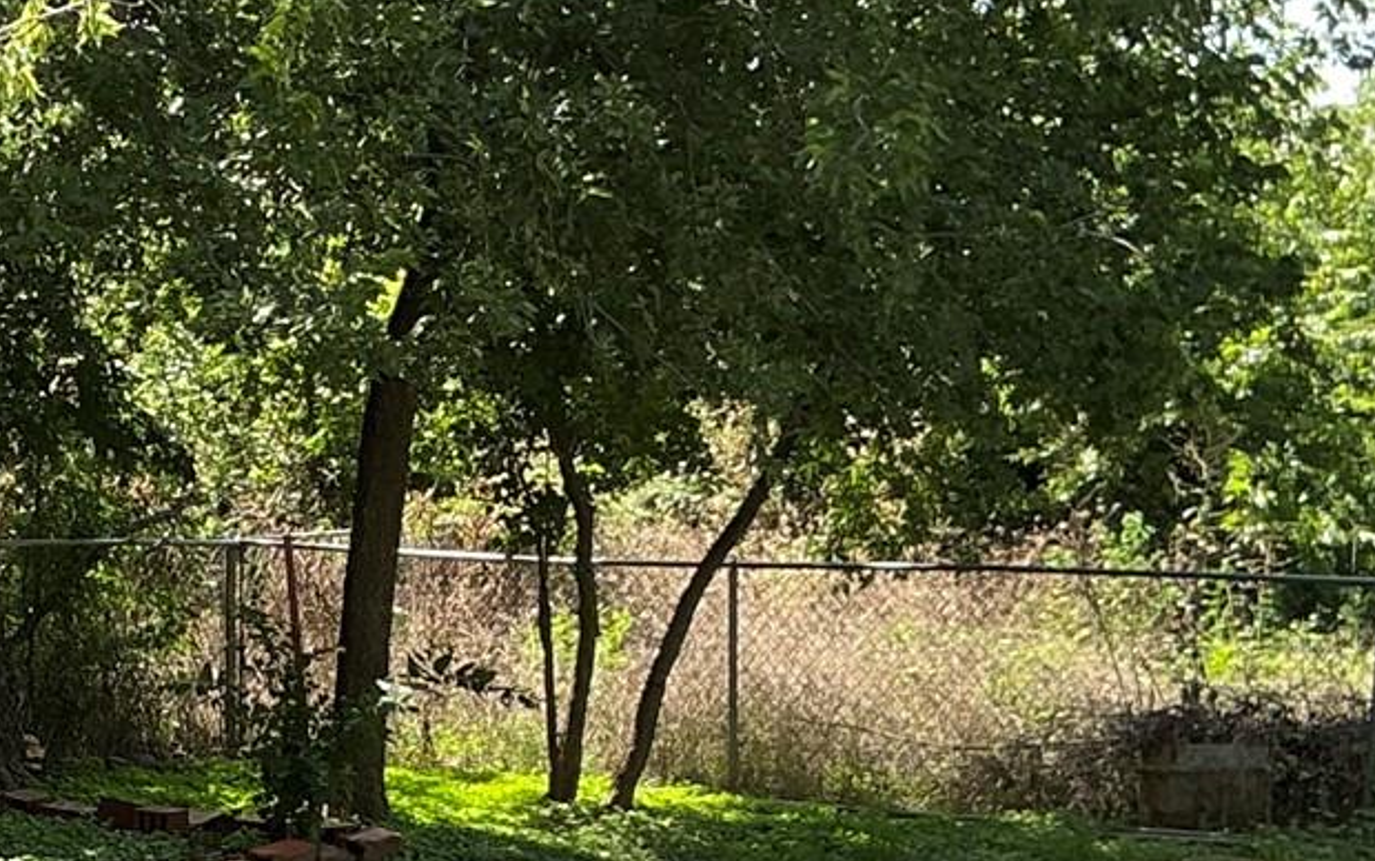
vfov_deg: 13.3
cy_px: 615
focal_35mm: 98
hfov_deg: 20.0
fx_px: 3674
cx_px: -257
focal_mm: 3
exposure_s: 1/168
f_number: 1.8
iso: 20
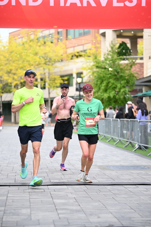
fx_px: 585
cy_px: 114
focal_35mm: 93
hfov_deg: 14.7
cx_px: 76
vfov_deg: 21.9
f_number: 2.8
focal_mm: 93
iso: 1000
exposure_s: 1/1600
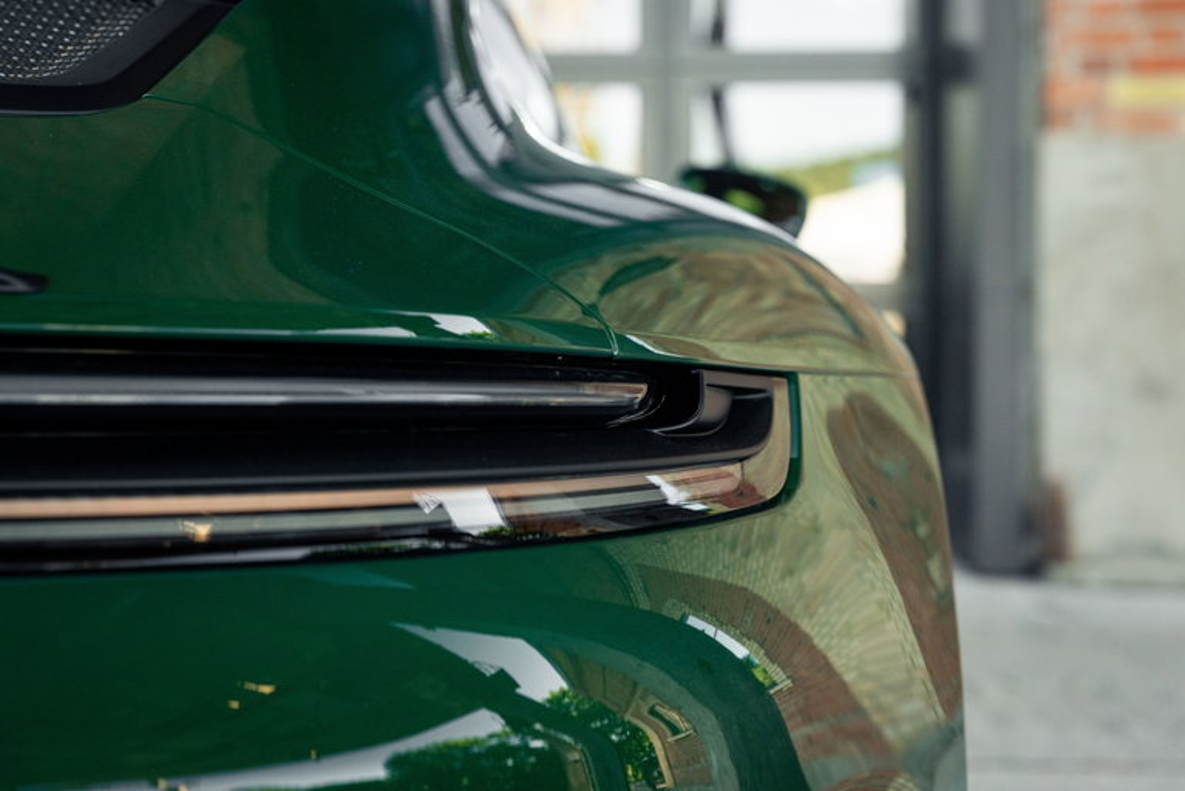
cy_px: 396
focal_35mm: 72
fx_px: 2377
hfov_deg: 28.0
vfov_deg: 18.9
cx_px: 592
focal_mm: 70
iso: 1600
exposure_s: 1/250
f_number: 5
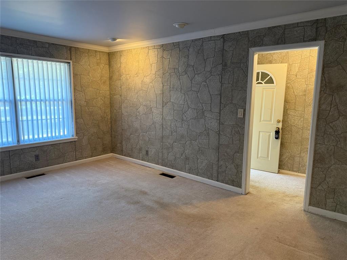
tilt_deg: -7.9
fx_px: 241
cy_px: 130
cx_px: 174
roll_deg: -1.0
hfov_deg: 71.6
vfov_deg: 56.8
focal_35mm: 24
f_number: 1.78
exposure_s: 1/60
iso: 200
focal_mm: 6.76
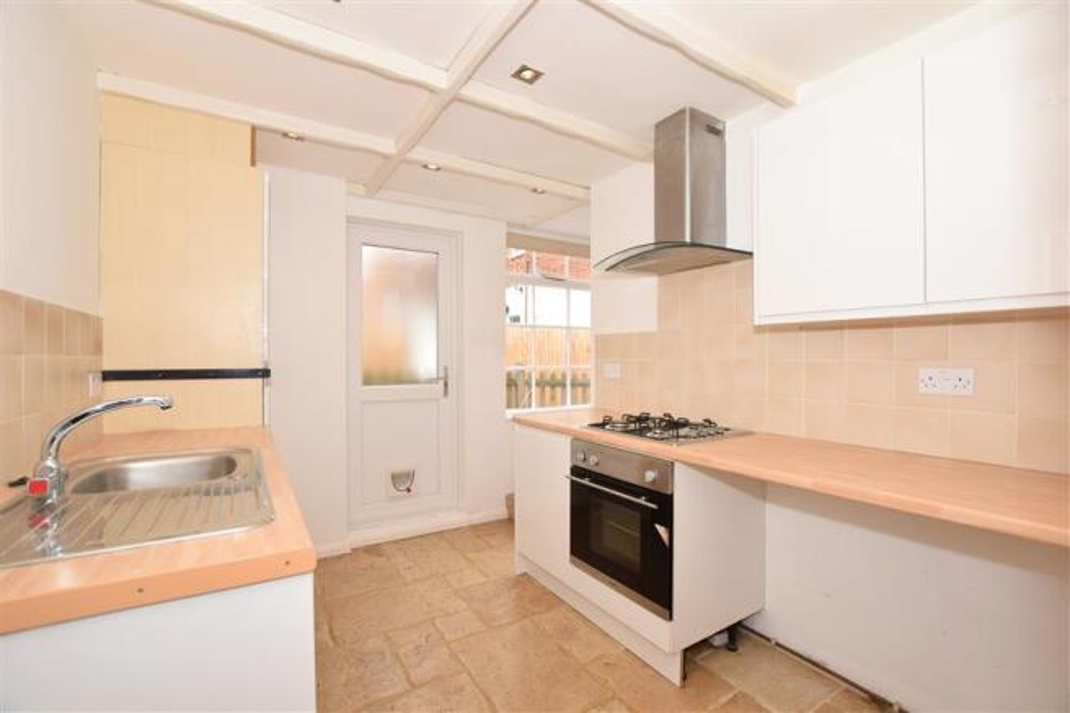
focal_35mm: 15
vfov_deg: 77.3
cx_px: 535
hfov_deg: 100.4
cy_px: 356
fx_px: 446
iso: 200
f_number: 5.6
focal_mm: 10
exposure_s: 1/125
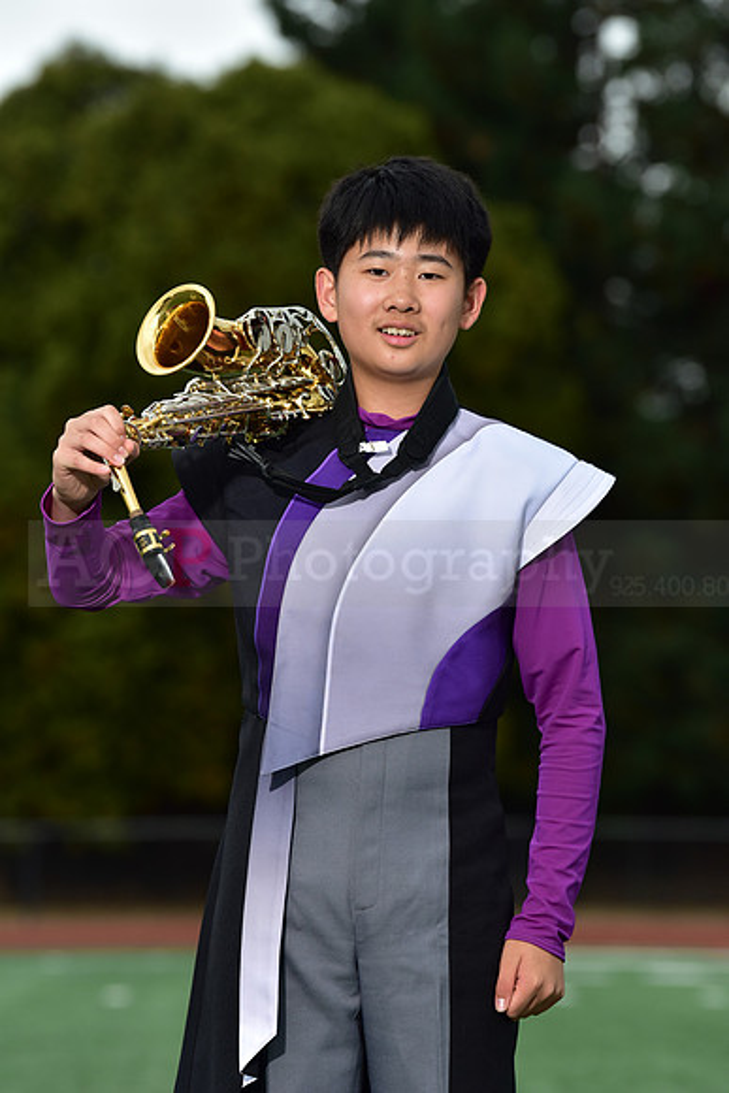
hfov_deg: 7.9
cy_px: 546
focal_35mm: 175
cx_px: 364
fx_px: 5312
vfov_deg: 11.7
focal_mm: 175
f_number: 5
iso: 500
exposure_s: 1/250
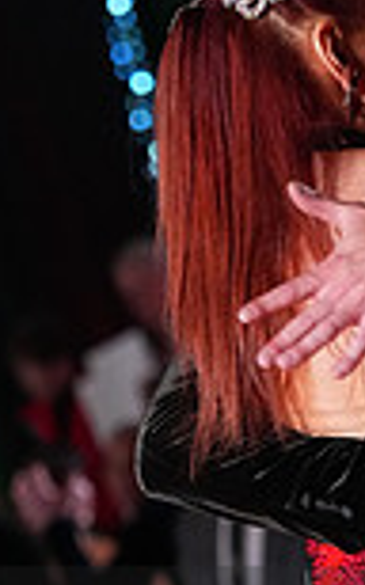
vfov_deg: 3.7
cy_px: 695
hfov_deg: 2.3
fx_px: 9041
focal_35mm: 567
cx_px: 470
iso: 6400
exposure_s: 1/400
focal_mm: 148
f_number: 4.5
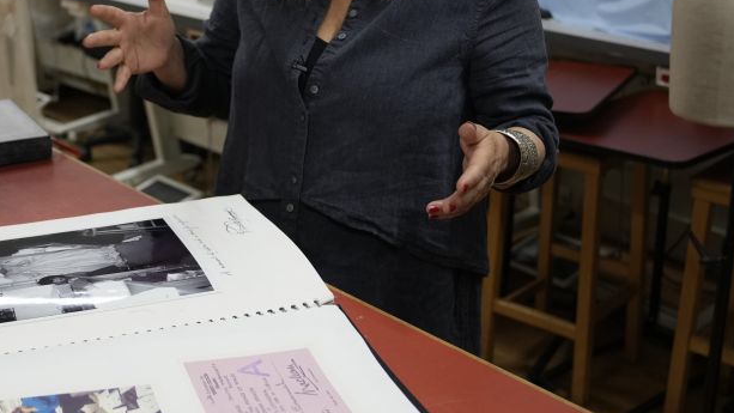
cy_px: 93
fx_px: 1032
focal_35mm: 53
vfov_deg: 22.4
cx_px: 204
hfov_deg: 38.4
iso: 640
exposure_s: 1/250
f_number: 2.8
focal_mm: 25
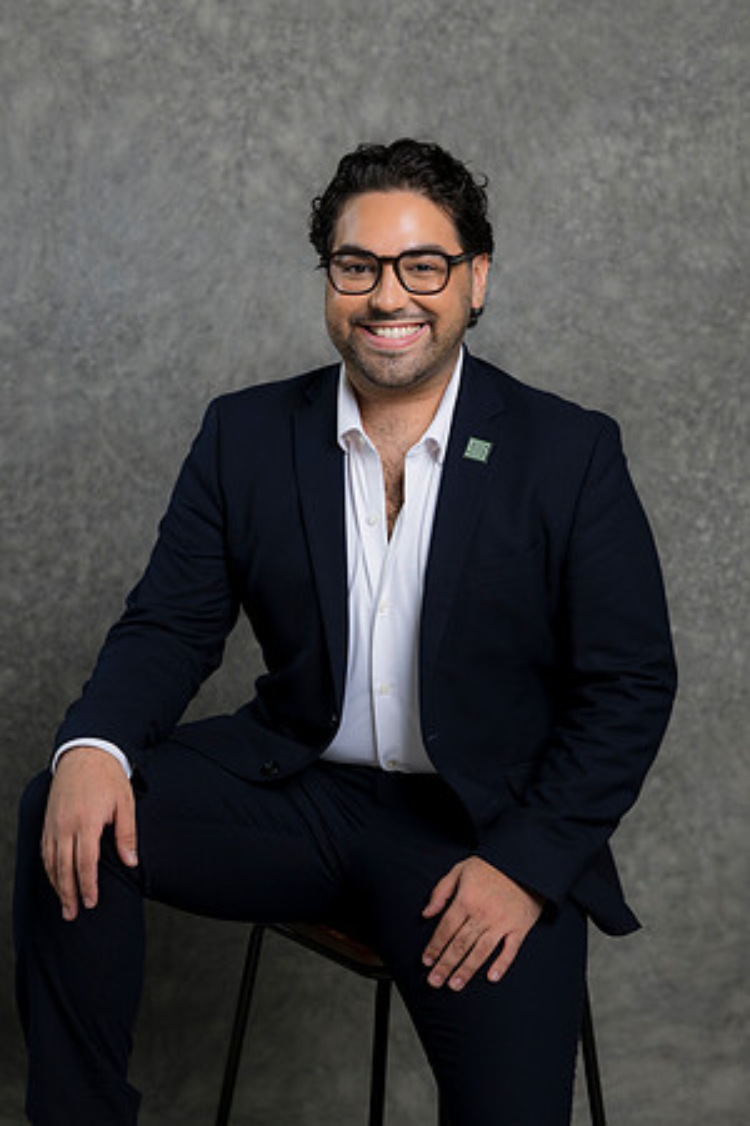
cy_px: 563
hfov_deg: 16.1
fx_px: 2656
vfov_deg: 23.9
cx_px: 375
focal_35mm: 85
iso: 125
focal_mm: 85
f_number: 5
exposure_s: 1/200
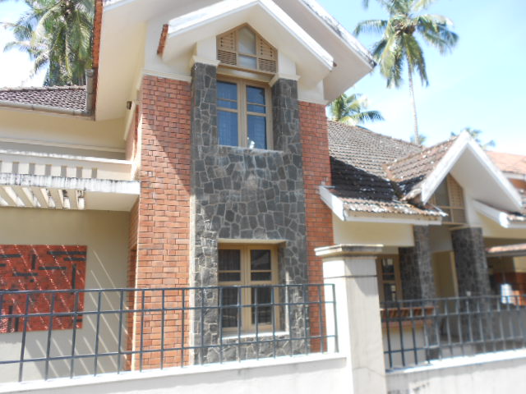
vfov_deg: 53.1
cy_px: 197
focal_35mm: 26
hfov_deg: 67.3
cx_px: 263
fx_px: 395
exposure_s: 1/200
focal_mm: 4.6
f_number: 3.2
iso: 80
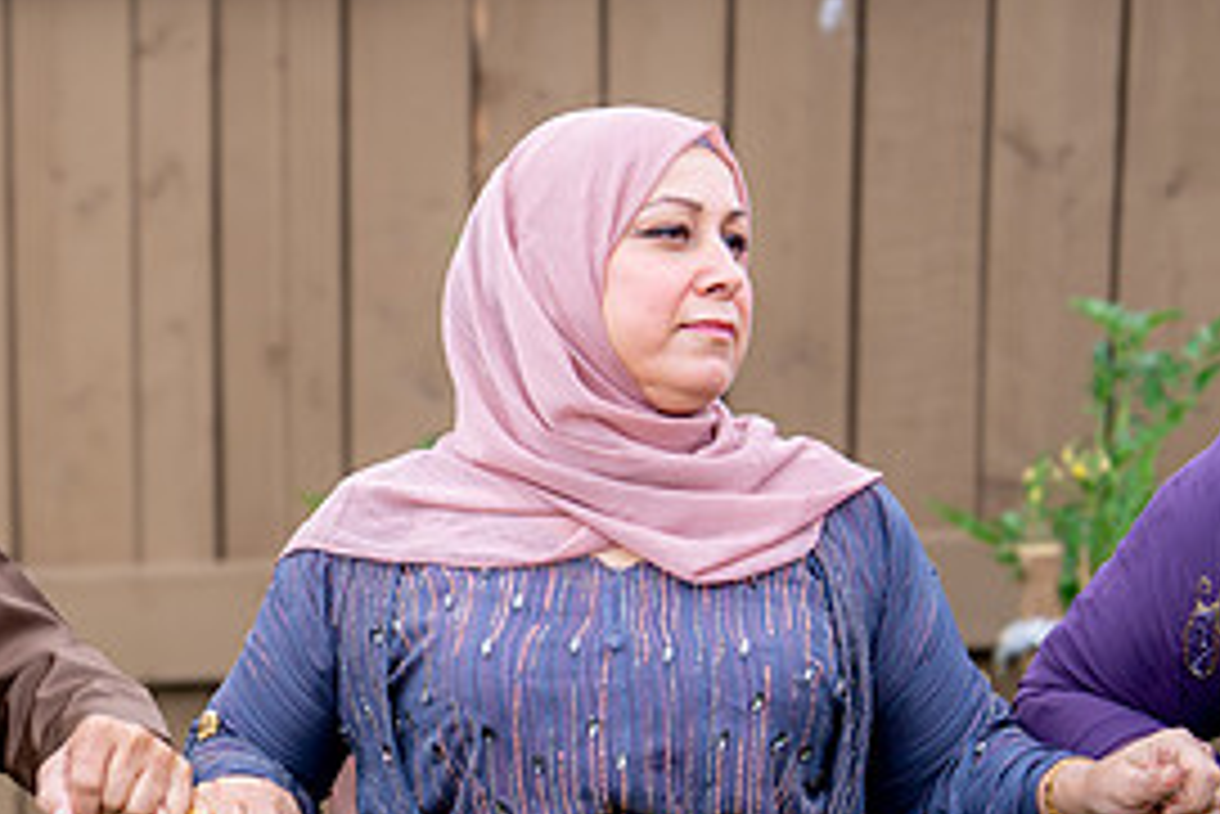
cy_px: 708
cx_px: 23
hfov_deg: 16.7
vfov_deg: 11.4
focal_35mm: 120
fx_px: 4069
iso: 100
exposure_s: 1/250
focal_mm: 56
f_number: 2.8
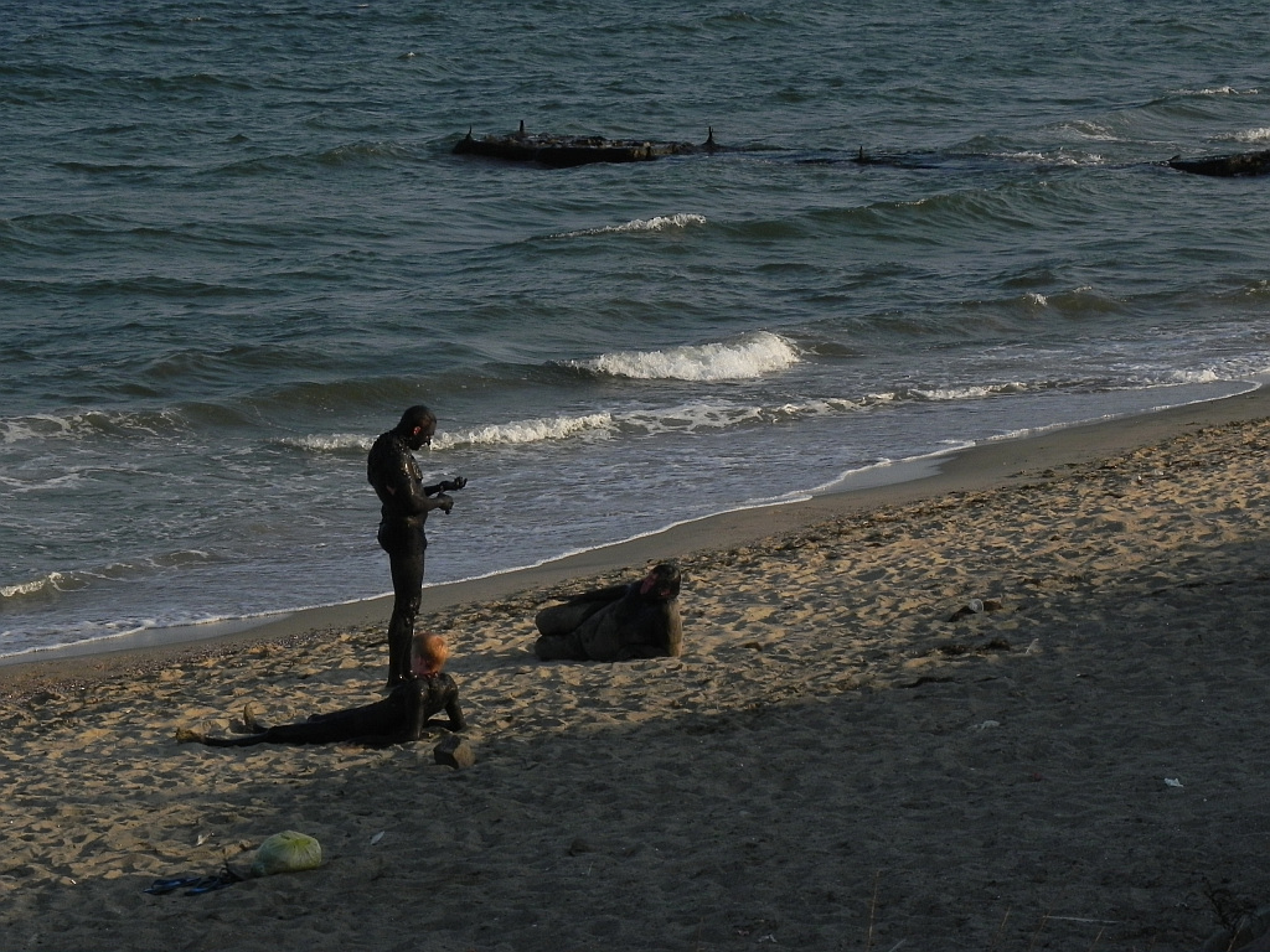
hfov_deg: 13.7
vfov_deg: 10.3
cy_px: 476
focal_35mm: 144
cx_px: 635
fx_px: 5283
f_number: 8
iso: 200
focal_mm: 25.7
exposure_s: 1/500
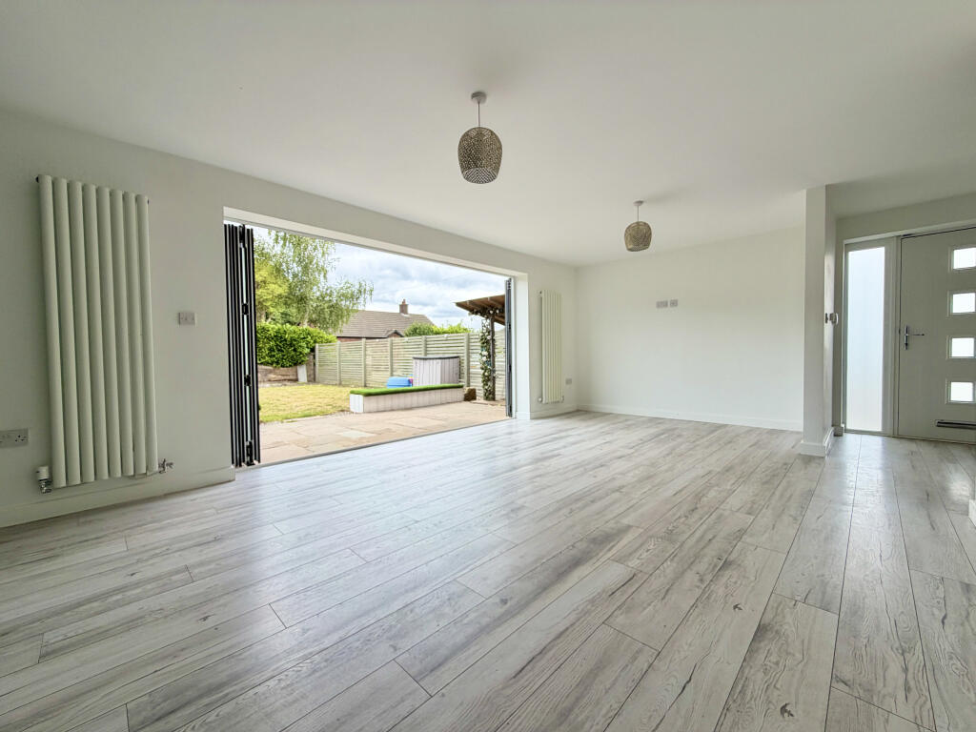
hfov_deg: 102.1
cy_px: 366
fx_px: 395
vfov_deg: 85.7
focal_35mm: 14
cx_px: 488
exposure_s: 1/220
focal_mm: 2.22
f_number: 2.2
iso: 50
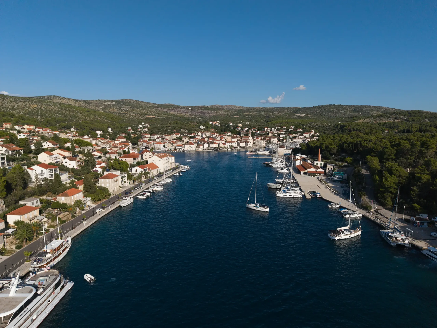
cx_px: 218
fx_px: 303
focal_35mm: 24
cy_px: 164
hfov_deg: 71.6
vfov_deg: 56.8
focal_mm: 8.67
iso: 100
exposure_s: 1/6400
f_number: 1.8
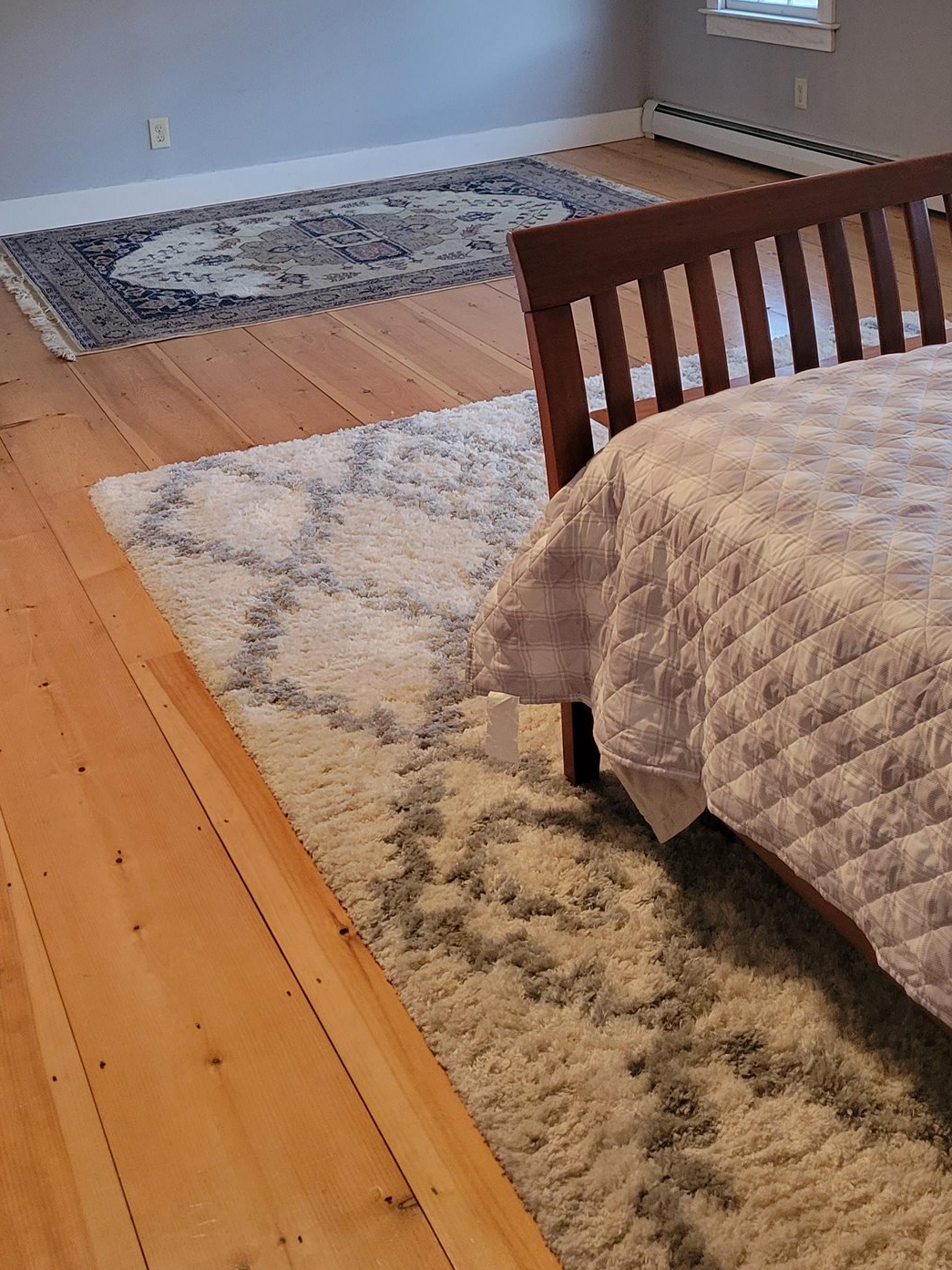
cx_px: 441
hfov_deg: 33.6
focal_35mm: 43
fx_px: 1577
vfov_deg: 42.6
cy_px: 325
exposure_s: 1/40
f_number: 1.8
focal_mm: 5.4
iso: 500
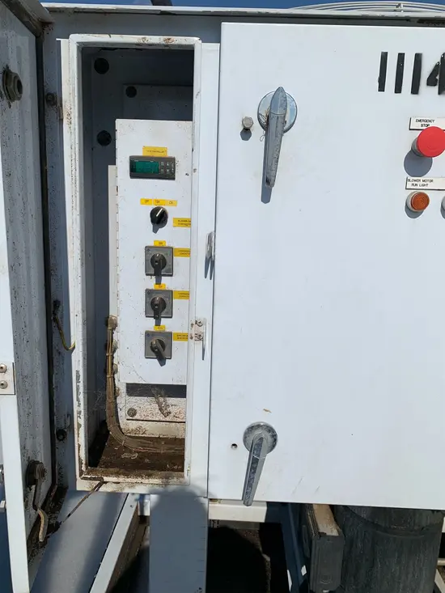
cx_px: 222
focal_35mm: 26
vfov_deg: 67.3
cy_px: 296
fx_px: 446
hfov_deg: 53.1
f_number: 1.8
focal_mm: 4.25
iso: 25
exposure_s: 1/9524
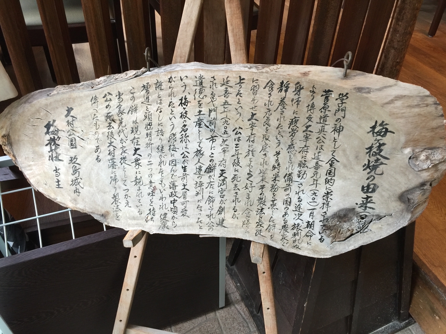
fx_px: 374
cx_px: 223
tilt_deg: -39.5
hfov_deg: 61.7
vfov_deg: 48.2
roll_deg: -2.9
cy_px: 167
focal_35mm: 29
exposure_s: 1/15
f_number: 2.2
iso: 32
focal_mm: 4.15
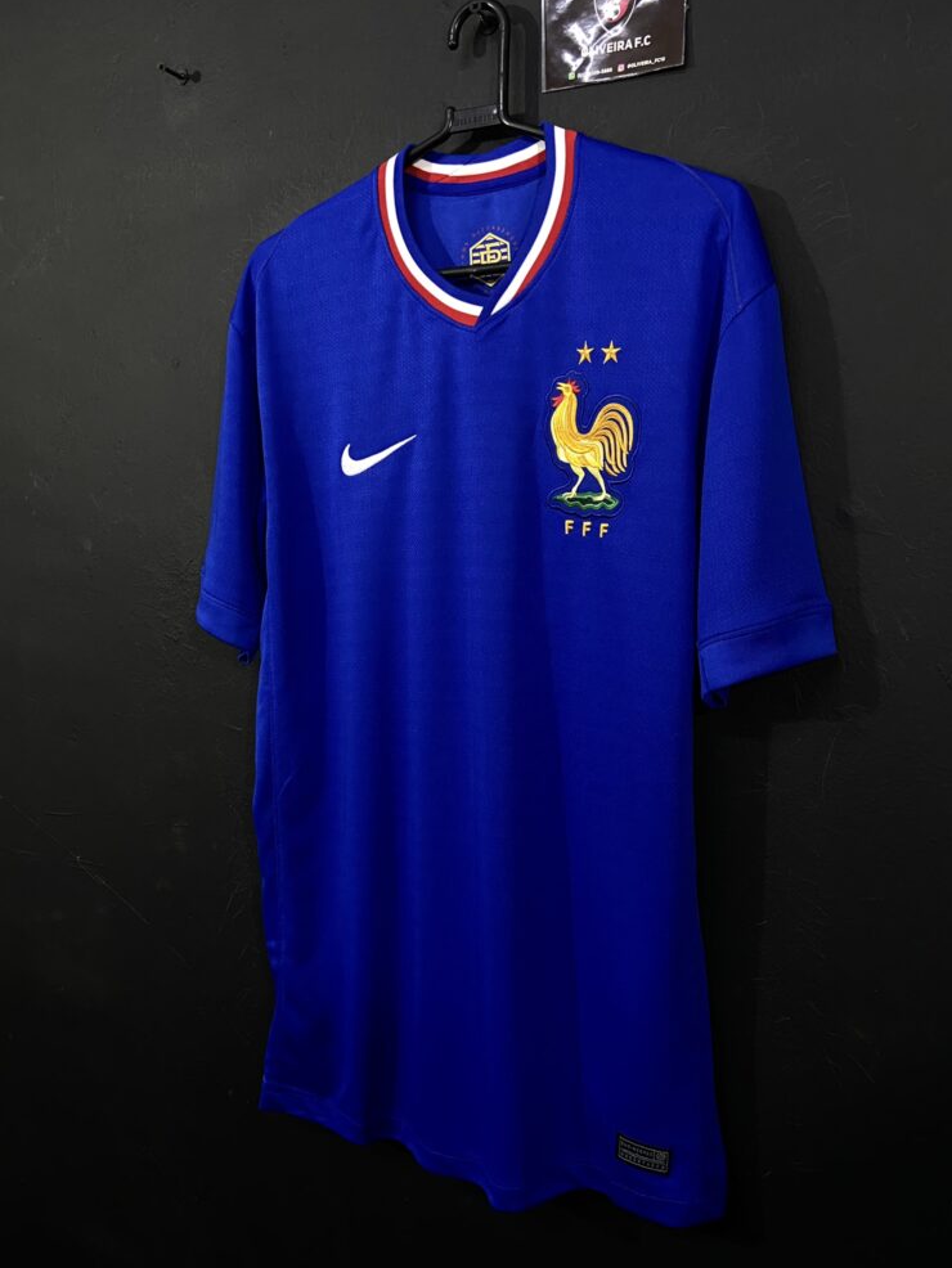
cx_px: 484
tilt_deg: -5.1
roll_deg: +0.9
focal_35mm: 27
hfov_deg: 51.4
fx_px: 990
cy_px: 651
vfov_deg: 65.3
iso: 320
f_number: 1.8
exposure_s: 1/60
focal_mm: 4.25
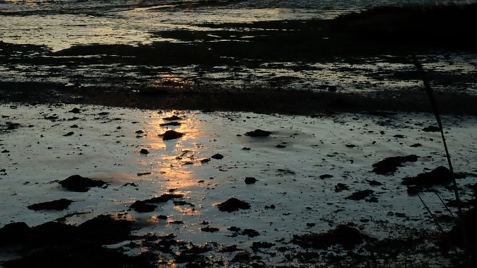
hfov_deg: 30.7
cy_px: -11
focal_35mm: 68
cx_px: 147
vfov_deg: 17.3
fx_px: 860
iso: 3200
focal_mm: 23.4
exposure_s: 1/220
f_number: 22
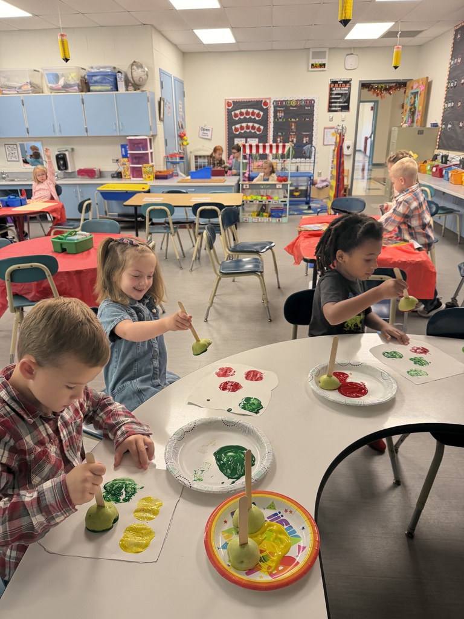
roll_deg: +1.0
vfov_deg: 71.6
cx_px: 232
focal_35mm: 24
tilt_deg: -22.1
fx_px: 429
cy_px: 310
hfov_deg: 56.8
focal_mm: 6.76
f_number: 1.78
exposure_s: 1/91
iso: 200
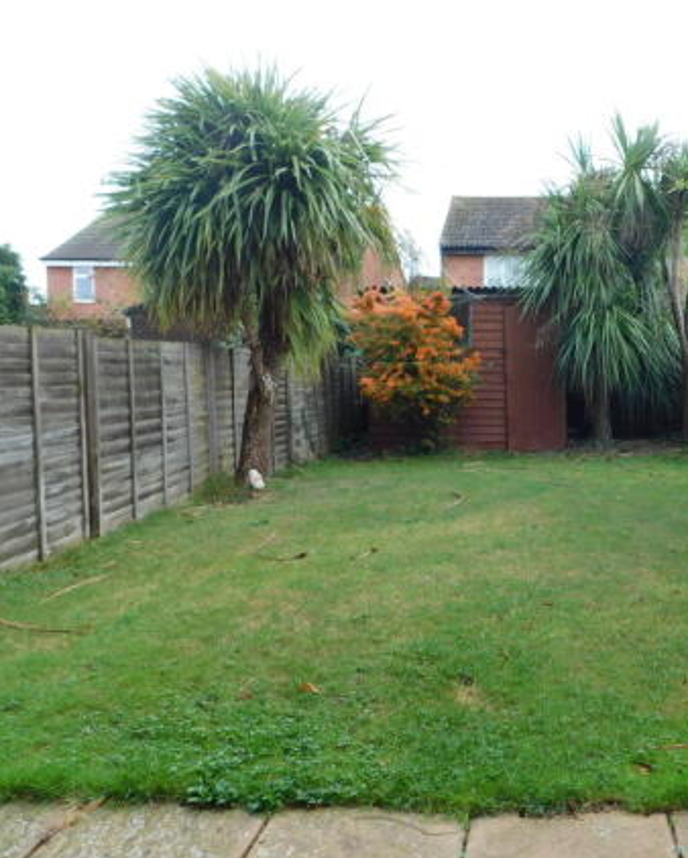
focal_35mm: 31
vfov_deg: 57.2
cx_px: 526
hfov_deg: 45.3
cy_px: 428
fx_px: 788
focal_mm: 4
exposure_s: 1/250
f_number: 3
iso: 125
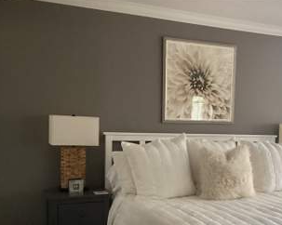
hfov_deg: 38.0
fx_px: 400
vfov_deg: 31.0
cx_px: 205
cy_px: 162
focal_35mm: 48
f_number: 2.4
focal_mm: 3.3
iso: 320
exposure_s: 1/60
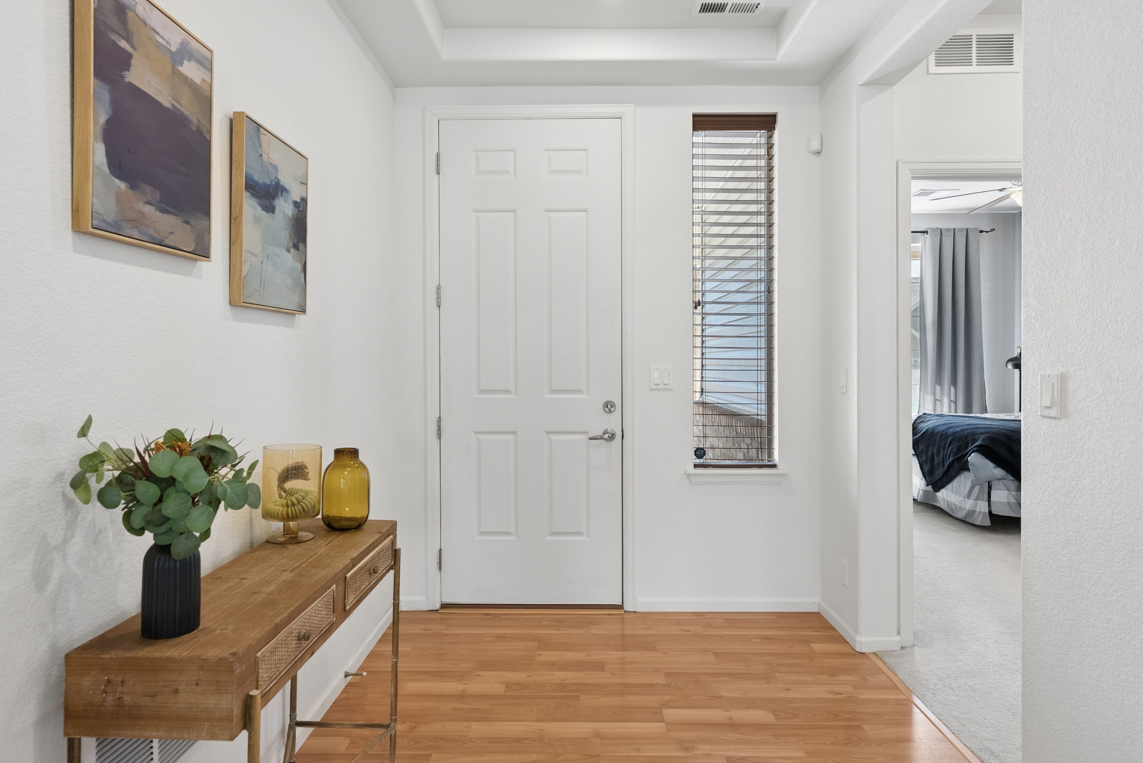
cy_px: 382
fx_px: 667
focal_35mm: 21
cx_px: 572
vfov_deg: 59.6
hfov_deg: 81.2
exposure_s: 1/50
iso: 800
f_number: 8
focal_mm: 21
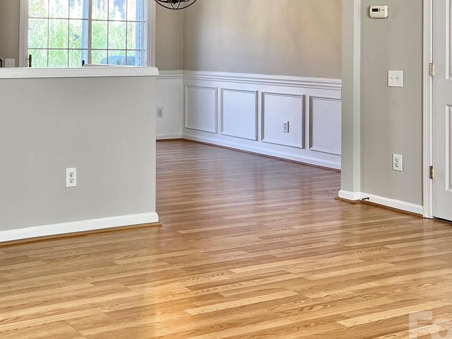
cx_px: 74
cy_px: 39
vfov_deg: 25.4
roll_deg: -0.5
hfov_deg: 33.1
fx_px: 731
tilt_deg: +0.3
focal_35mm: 56
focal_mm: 5.7
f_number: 1.5
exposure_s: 1/120
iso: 64
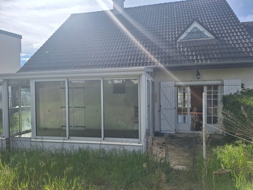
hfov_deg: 73.9
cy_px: 95
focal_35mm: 23
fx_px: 168
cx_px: 126
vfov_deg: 58.9
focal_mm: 5.54
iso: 40
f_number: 1.8
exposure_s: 1/3058
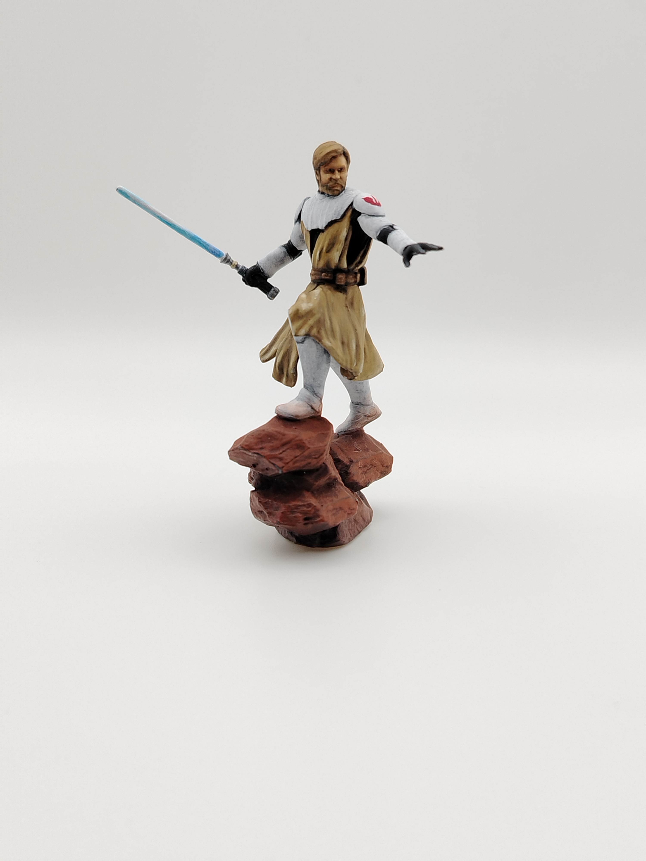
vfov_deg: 39.7
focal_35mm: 48
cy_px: 430
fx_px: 1194
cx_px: 323
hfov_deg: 30.3
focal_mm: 5.25
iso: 129
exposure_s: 1/100
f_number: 1.75
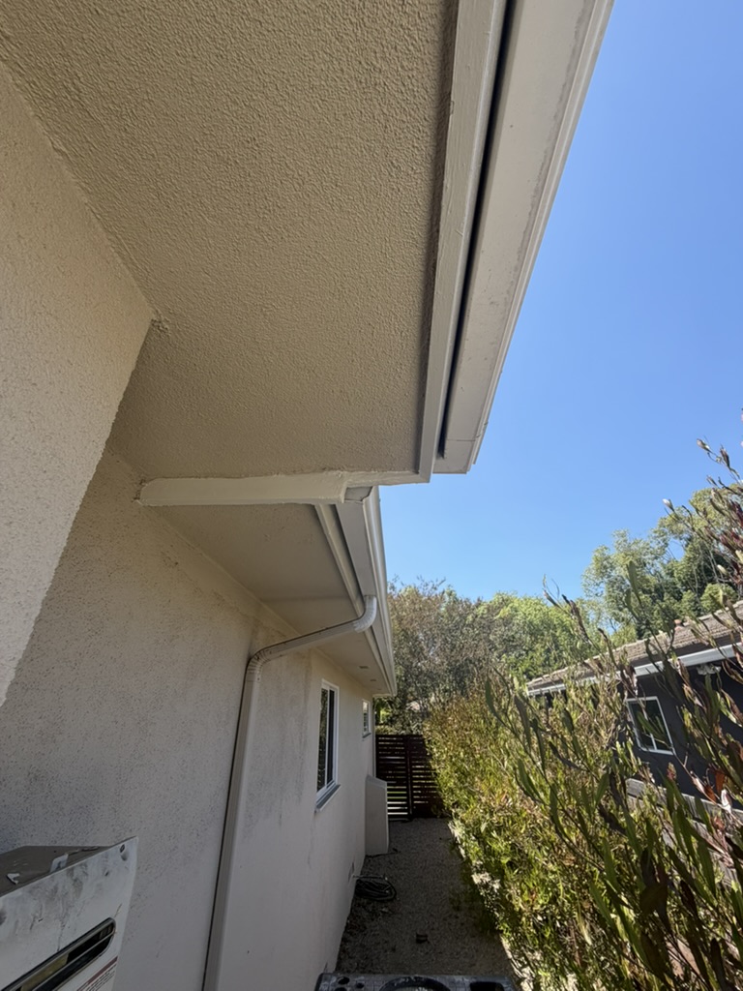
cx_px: 372
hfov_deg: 85.7
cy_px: 496
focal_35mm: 14
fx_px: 401
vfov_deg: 102.1
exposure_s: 1/672
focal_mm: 2.22
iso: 40
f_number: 2.2
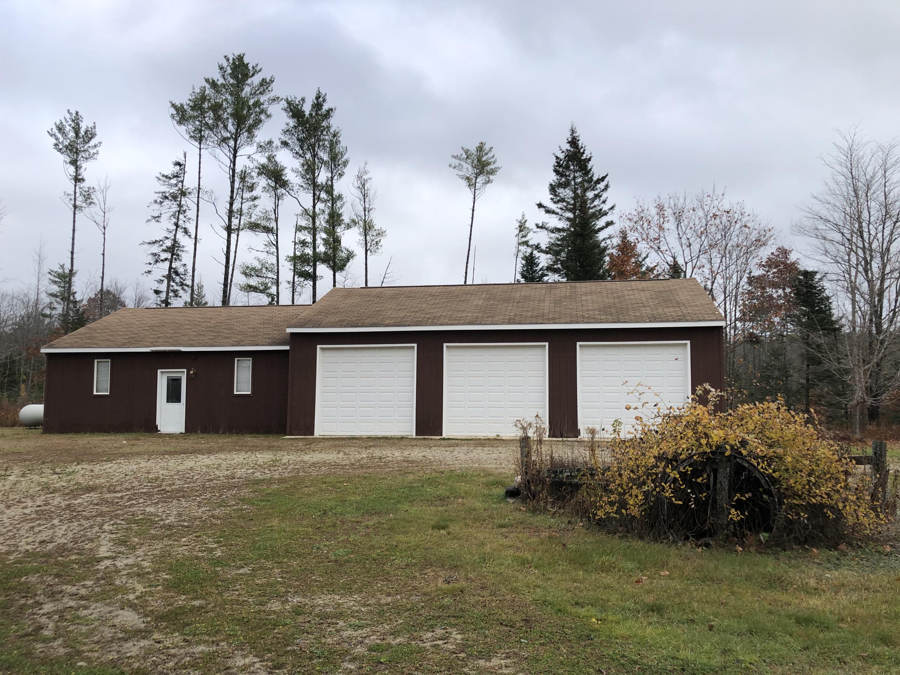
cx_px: 450
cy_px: 338
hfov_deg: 63.4
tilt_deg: +2.8
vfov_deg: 49.7
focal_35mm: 28
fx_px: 728
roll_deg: +0.3
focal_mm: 3.99
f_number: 1.8
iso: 20
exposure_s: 1/1066
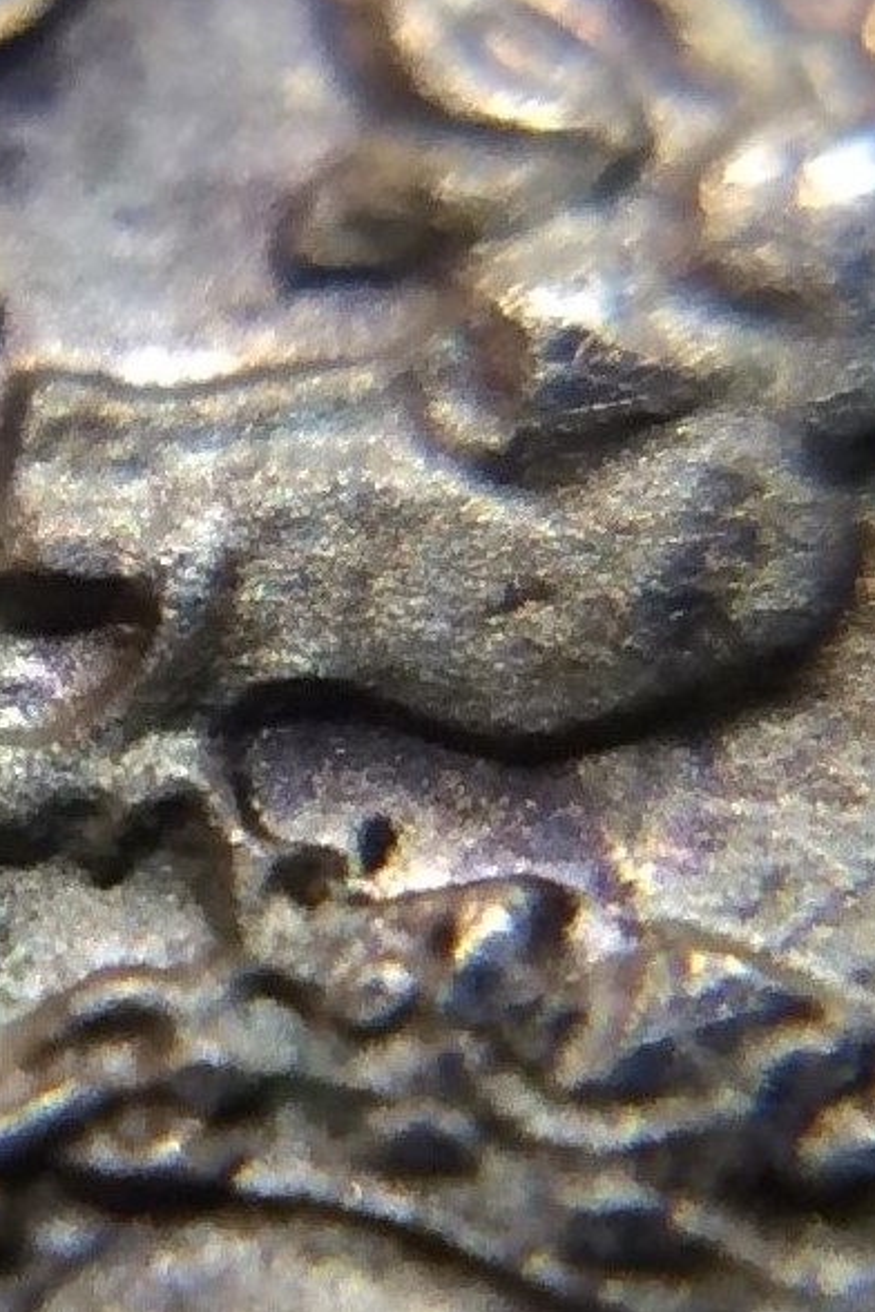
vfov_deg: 32.8
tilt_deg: -68.3
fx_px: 2224
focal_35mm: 61
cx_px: 340
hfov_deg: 22.2
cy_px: 571
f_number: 2.2
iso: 32
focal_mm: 4.15
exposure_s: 1/40
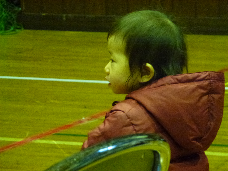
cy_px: 86
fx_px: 1410
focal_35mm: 214
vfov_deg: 6.9
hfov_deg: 9.2
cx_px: 114
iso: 1600
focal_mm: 38.3
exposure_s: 1/15
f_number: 5.5
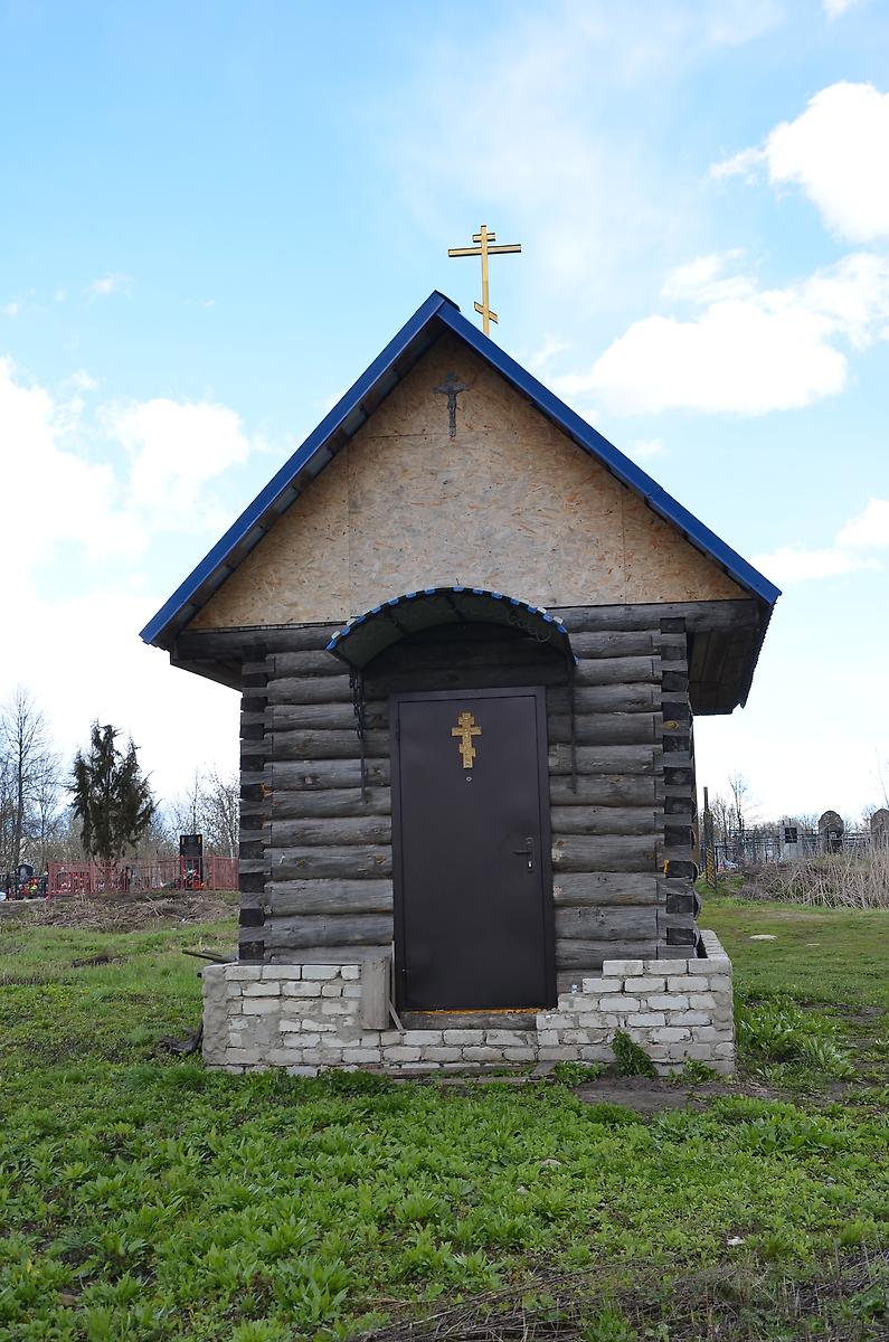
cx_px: 444
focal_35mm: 42
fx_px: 1562
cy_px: 671
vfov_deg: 46.5
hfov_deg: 31.8
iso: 200
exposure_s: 1/250
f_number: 8
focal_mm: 28
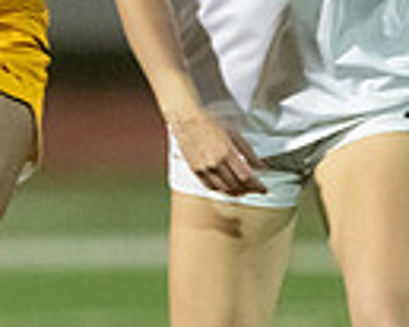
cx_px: -664
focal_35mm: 1812
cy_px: 80
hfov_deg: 1.1
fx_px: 21917
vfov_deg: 0.9
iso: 16000
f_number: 2.8
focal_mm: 300
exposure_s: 1/1000
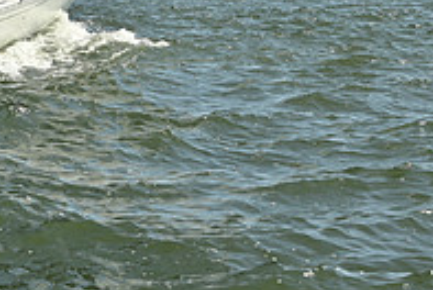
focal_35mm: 206
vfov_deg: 6.6
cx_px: -119
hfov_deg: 9.8
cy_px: -82
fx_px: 2481
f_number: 9
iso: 320
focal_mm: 70
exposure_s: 1/1250
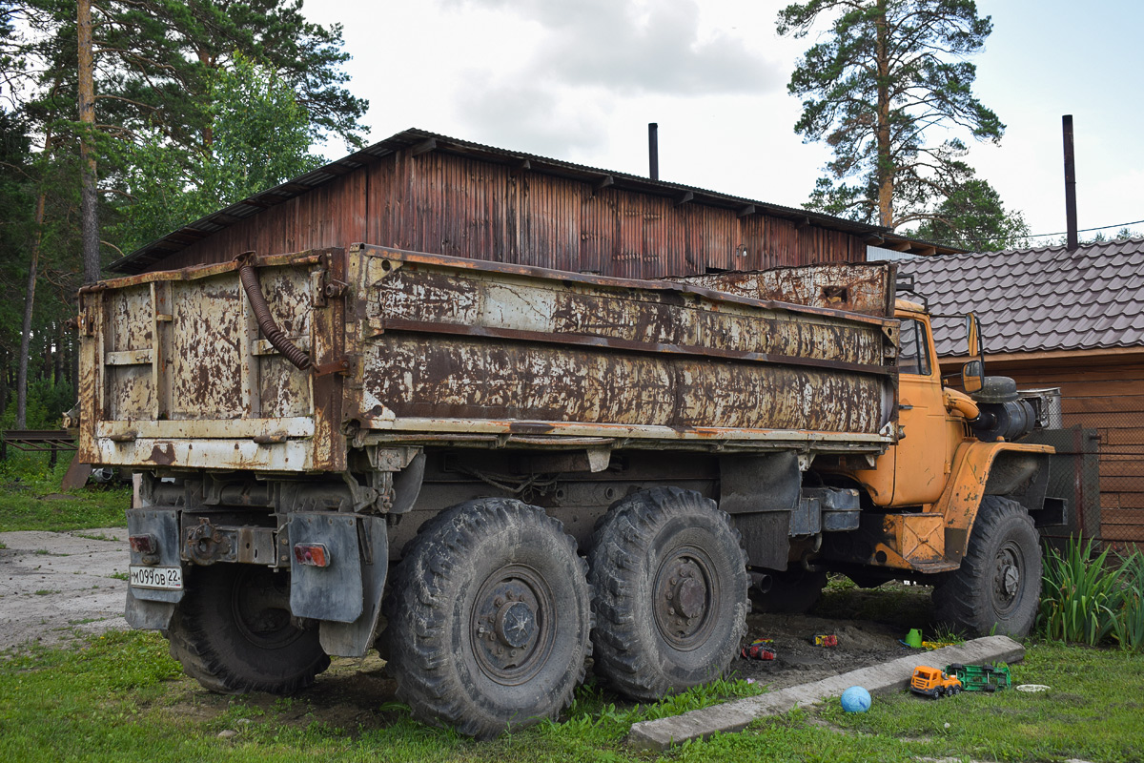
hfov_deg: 46.4
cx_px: 572
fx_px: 1335
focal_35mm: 42
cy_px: 382
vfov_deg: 31.9
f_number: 5.6
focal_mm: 28
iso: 200
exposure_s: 1/250
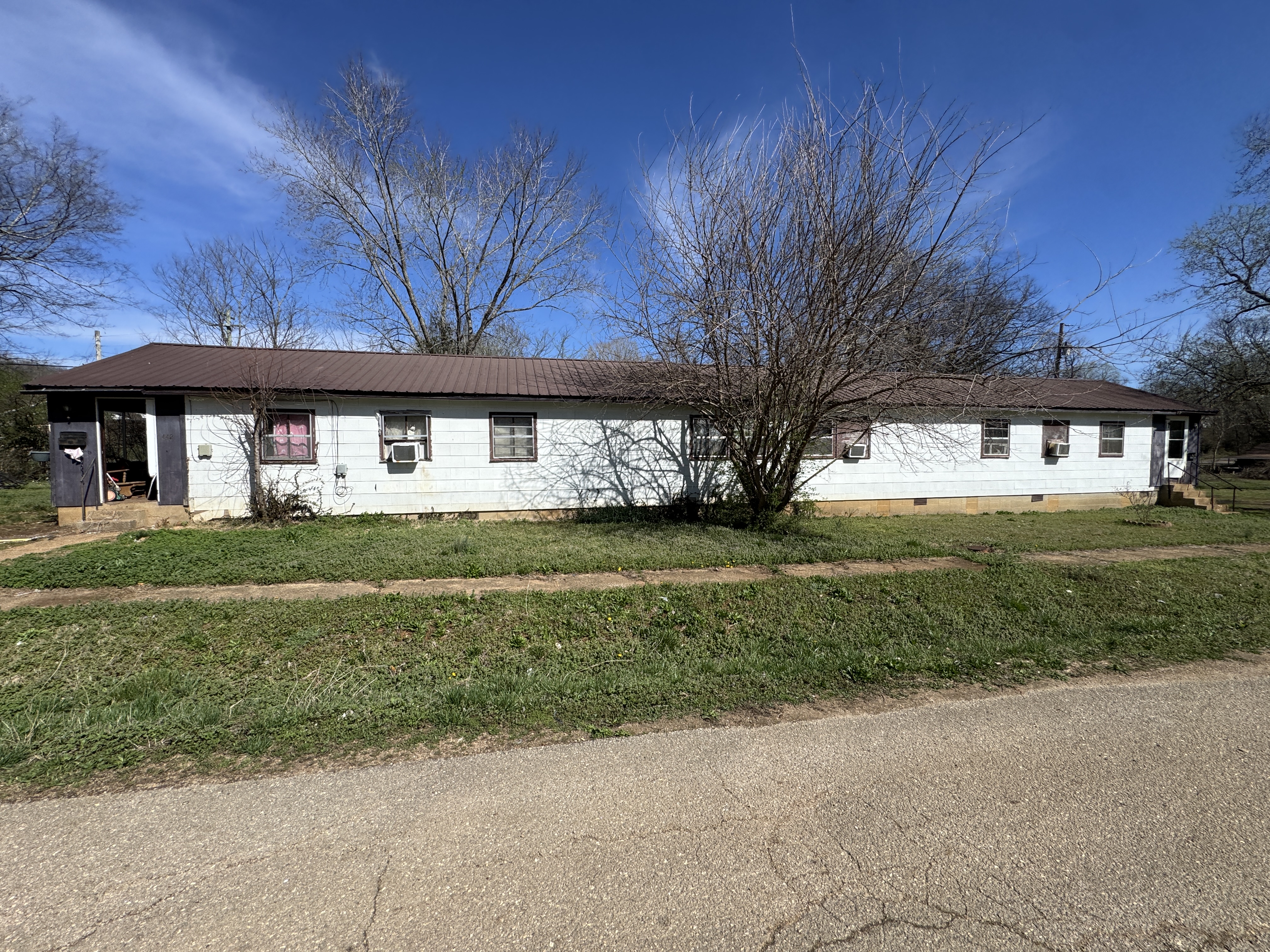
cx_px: 635
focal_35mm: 14
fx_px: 514
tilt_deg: -2.4
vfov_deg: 85.7
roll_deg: -3.4
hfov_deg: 102.1
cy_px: 476
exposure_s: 1/2342
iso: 50
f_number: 2.2
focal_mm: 2.22
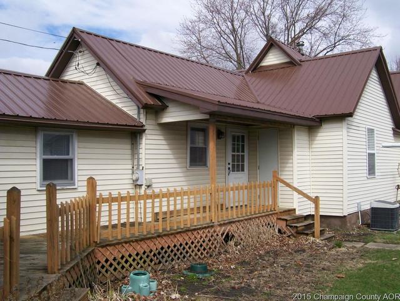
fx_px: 416
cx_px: 200
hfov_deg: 51.3
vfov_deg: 39.7
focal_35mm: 36
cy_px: 150
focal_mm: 6
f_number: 4.8
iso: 80
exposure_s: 1/644
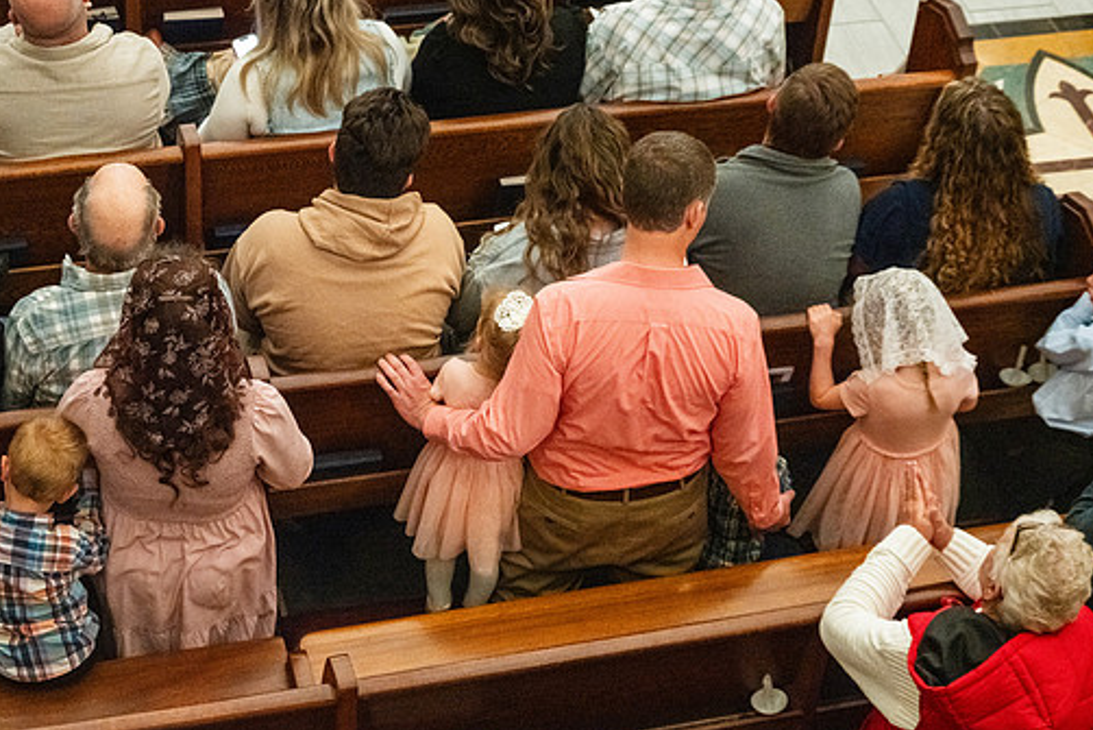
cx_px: 538
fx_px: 2490
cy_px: 348
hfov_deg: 24.8
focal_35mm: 82
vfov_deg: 16.7
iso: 5000
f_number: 6.3
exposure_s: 1/60
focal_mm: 71
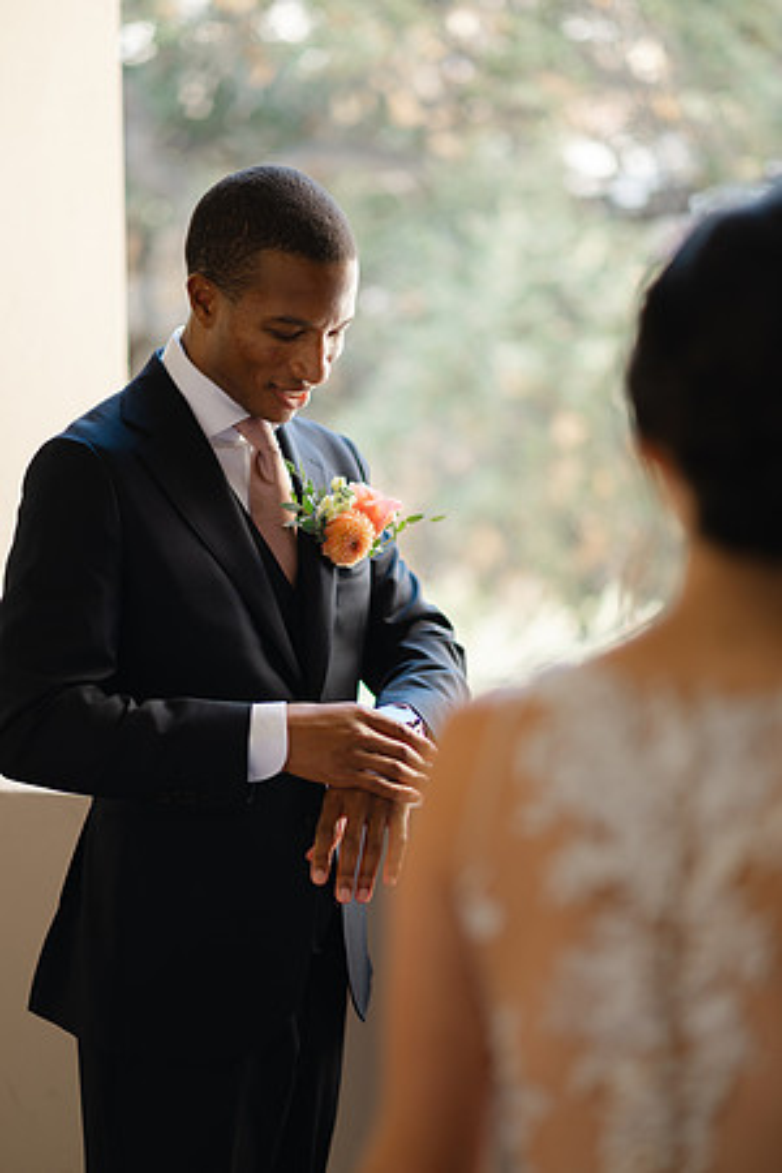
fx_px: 2769
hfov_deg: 16.1
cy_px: 586
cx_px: 391
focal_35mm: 85
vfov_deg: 23.9
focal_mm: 85
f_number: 1.8
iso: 64
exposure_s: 1/125
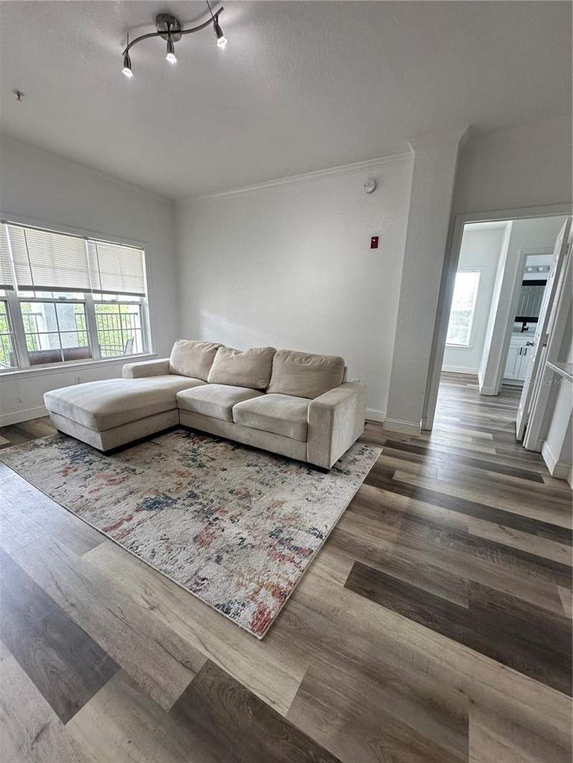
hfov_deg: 85.7
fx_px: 309
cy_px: 382
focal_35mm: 14
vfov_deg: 102.1
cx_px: 286
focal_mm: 2.22
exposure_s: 1/120
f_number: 2.2
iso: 160
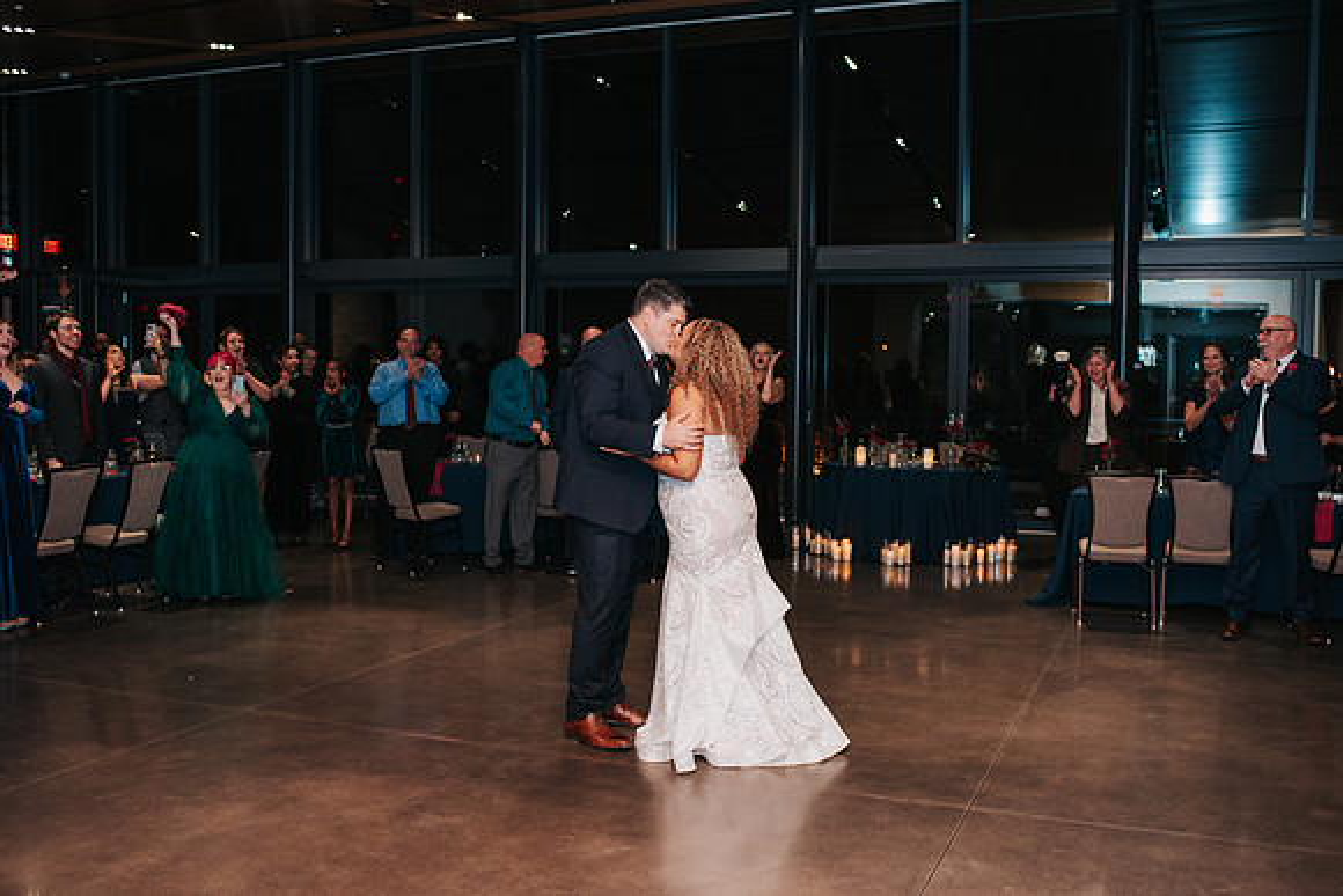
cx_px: 648
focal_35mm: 36
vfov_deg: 36.7
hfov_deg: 52.8
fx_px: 1351
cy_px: 448
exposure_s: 1/200
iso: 1000
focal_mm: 35
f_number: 2.8
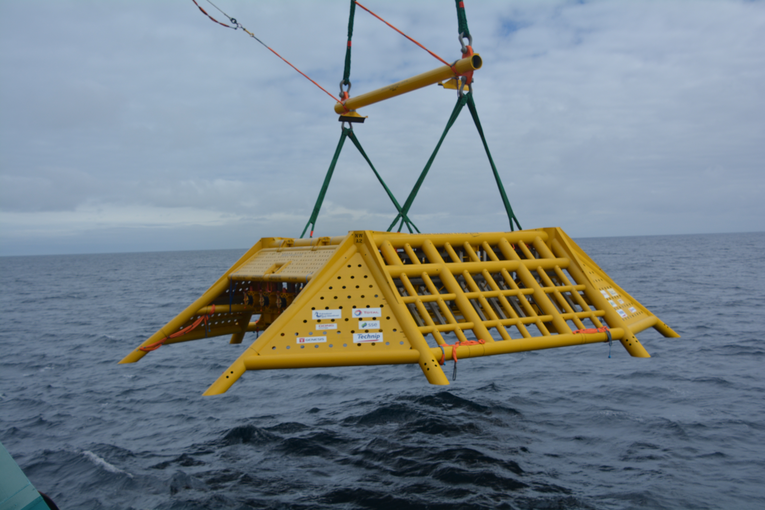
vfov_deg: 34.2
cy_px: 255
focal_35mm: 39
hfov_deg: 49.6
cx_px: 382
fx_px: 829
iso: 200
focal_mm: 26
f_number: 8
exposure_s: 1/250
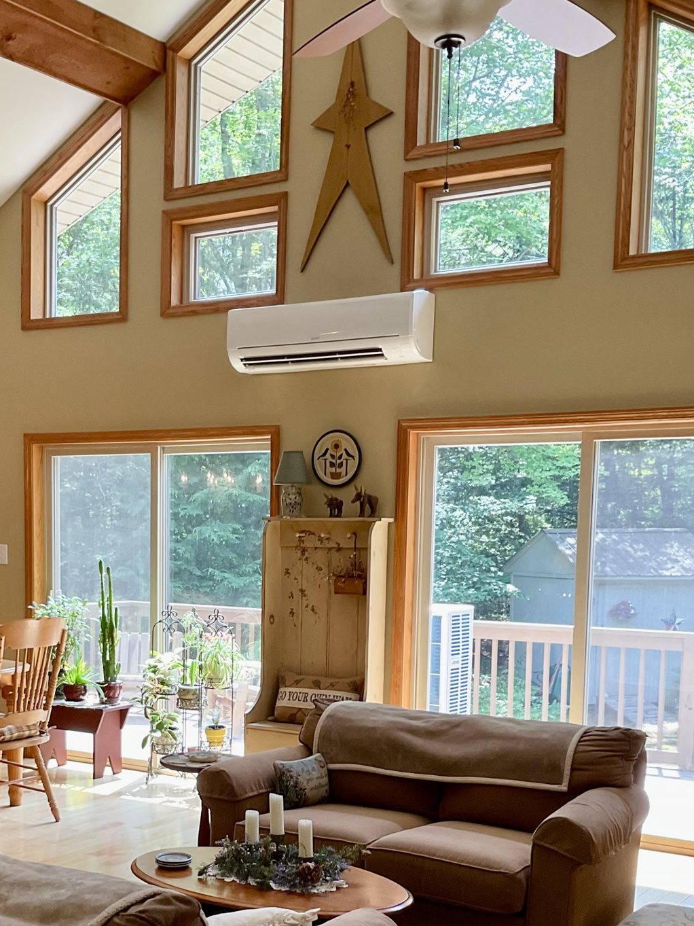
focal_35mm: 49
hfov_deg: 29.5
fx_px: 1310
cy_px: 671
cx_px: 235
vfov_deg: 38.1
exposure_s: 1/120
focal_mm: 3
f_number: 1.8
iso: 64
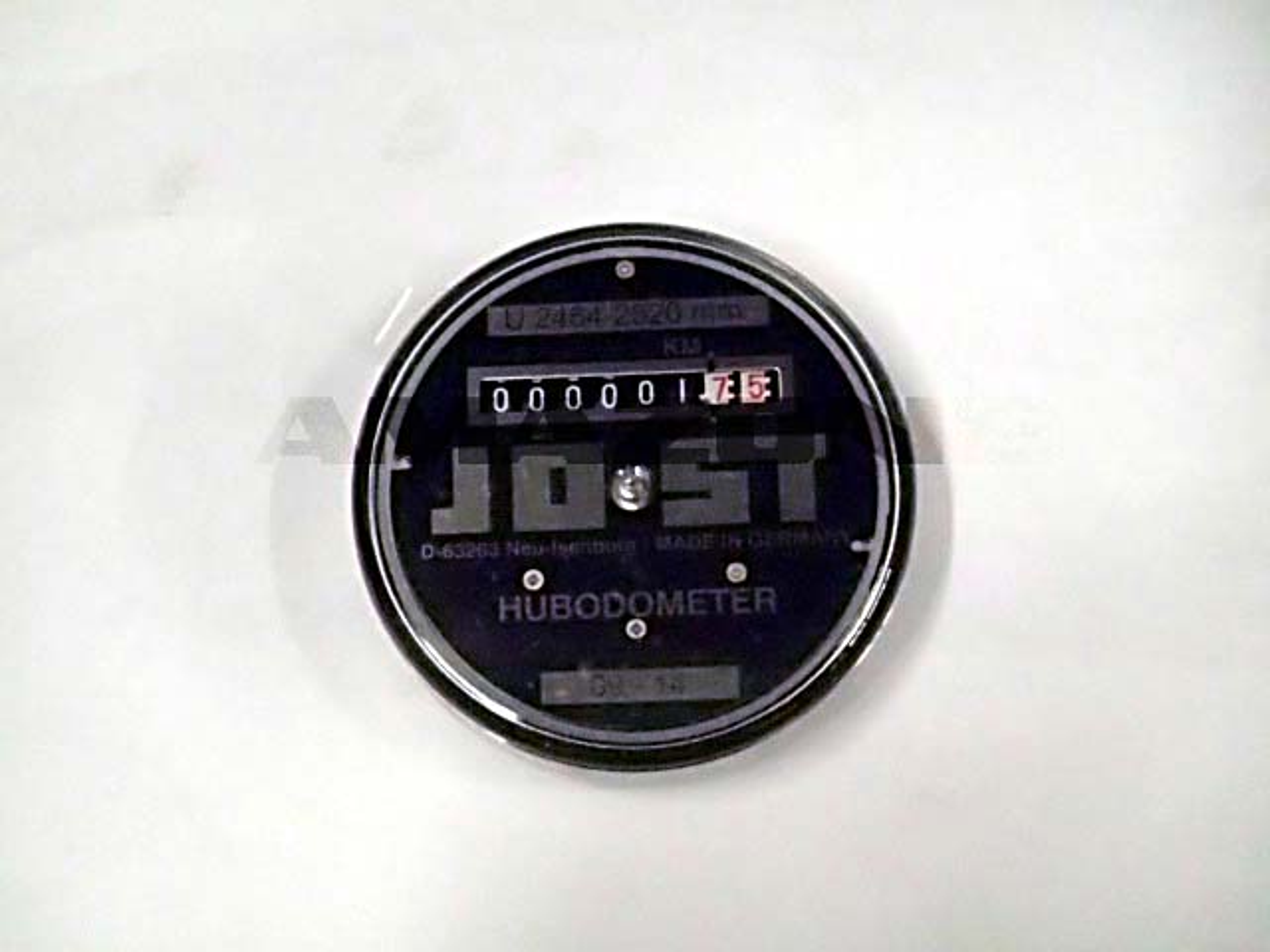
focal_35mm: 56
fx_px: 2055
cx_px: 635
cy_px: 476
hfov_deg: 34.3
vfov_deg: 26.1
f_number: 5.1
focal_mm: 10
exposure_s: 1/80
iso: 6400
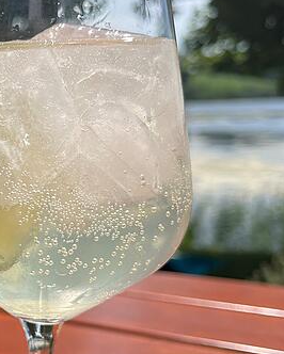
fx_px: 651
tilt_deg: -9.9
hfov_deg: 23.0
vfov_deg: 30.4
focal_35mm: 62
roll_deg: +1.2
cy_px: 216
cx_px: -38
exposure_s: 1/4854
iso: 50
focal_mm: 5.1
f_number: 1.6
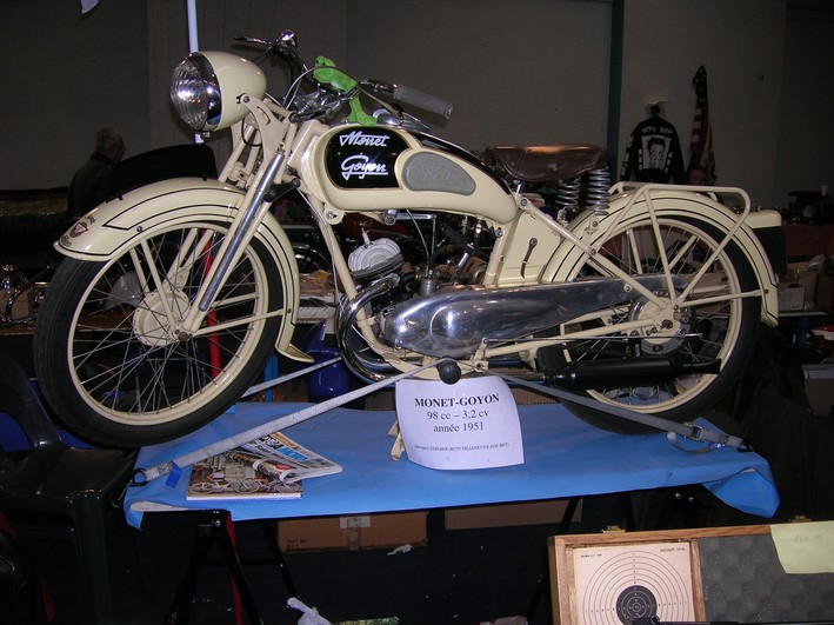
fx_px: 819
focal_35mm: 34
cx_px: 417
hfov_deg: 54.0
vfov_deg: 41.8
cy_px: 312
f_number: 2.9
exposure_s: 1/60.1
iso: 54
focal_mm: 5.7
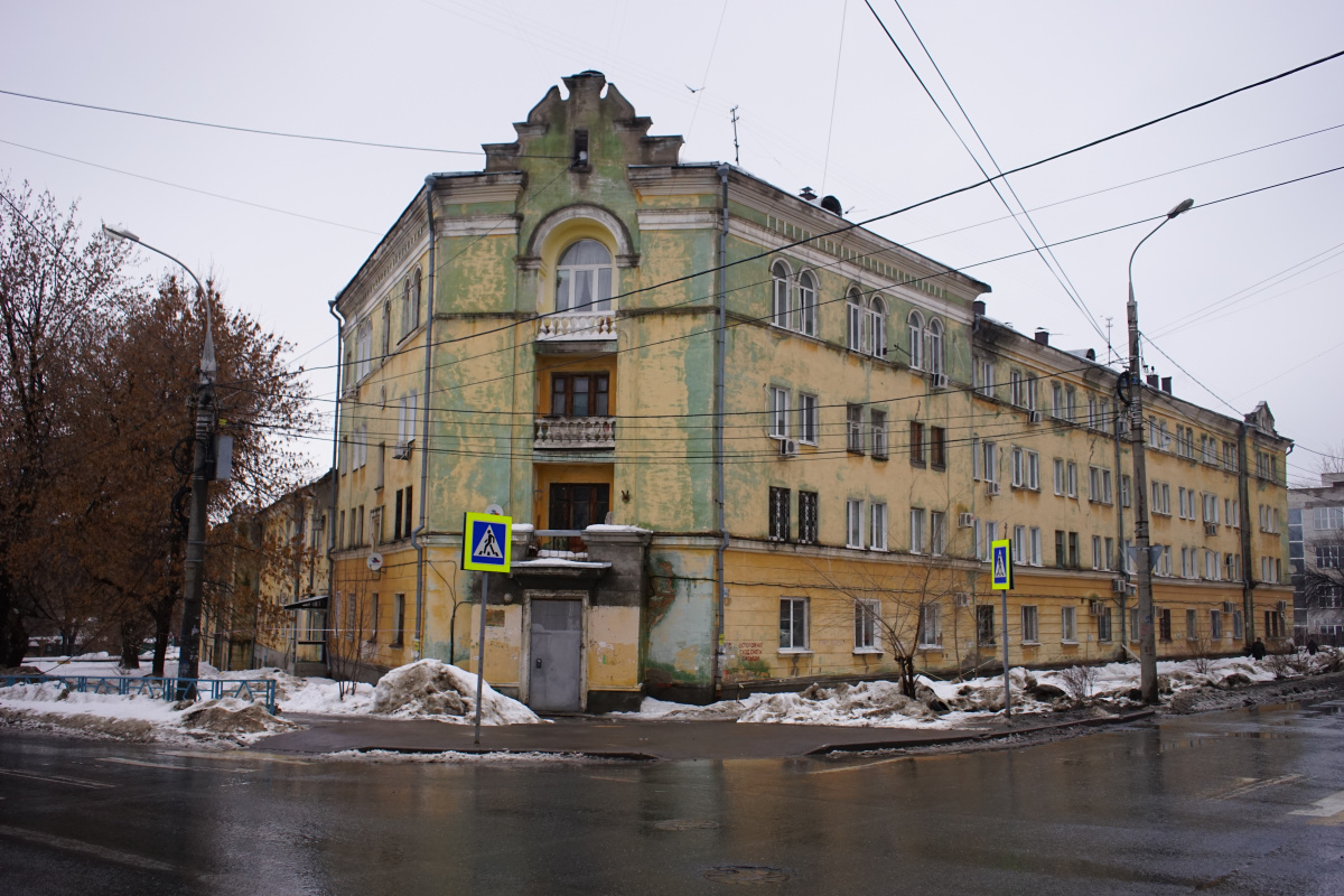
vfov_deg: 42.3
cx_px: 672
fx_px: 1157
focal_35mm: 31
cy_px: 448
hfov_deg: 60.3
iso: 800
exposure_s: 1/1250
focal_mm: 31
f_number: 5
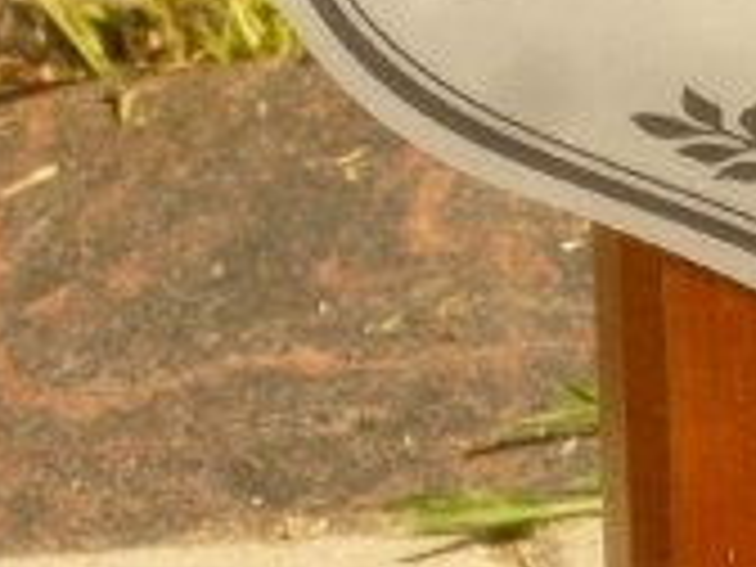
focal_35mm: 889
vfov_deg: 1.7
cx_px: 954
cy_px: -248
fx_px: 19415
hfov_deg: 2.2
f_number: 5.9
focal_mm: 40
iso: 200
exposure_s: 1/640
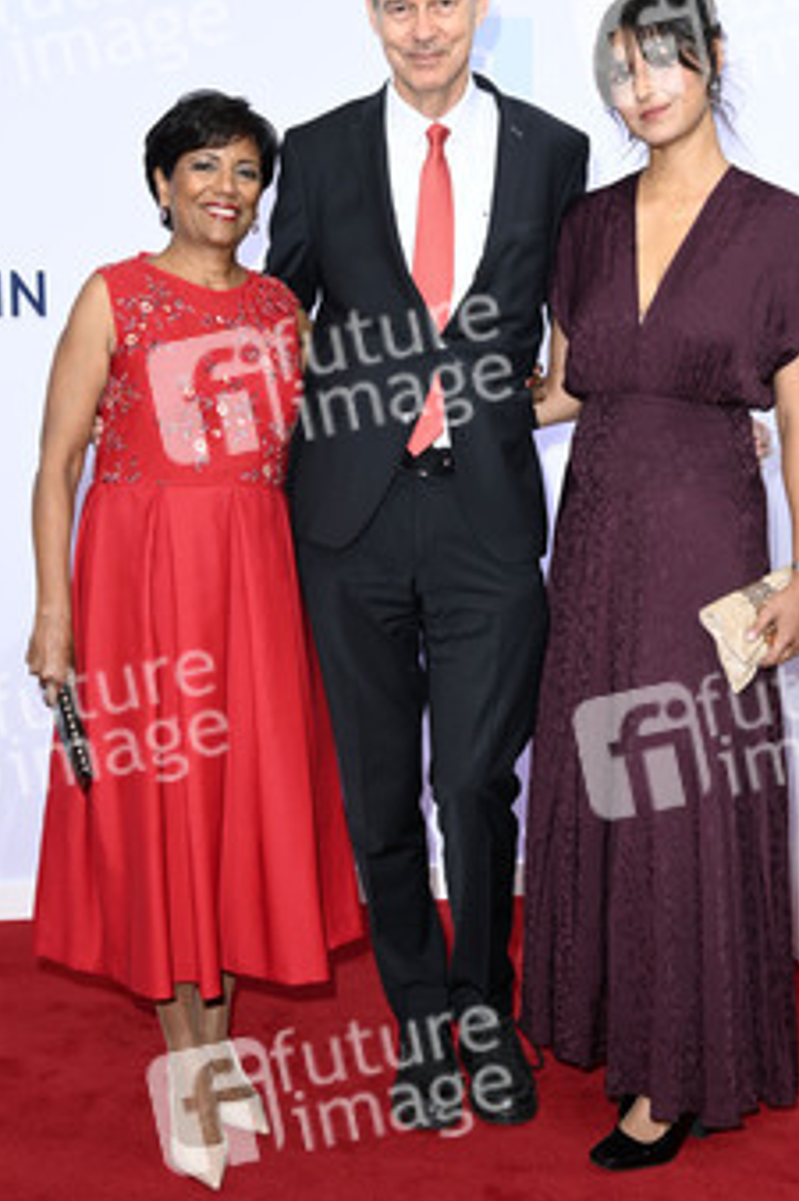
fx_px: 1500
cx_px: 433
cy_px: 558
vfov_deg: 43.6
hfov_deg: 29.8
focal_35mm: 45
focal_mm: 38
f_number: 6.3
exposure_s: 1/250
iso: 400
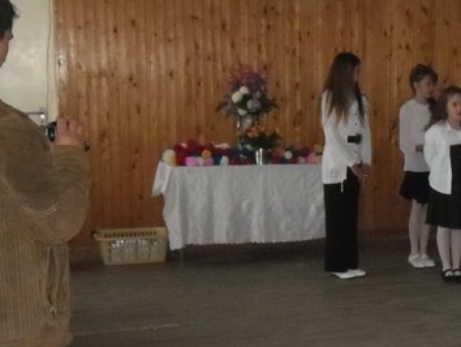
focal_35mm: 61
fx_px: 813
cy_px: 204
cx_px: 477
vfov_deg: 24.0
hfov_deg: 29.3
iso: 400
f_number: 3.5
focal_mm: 4.9
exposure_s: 1/45
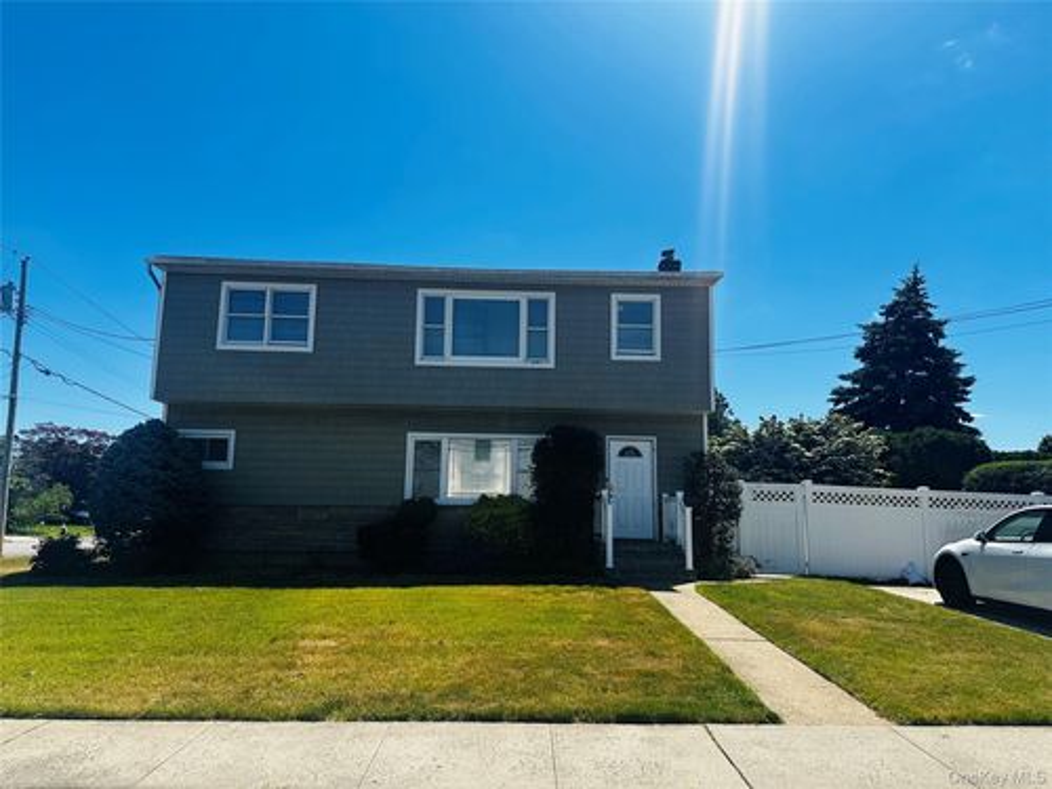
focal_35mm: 24
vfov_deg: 56.8
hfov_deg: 71.6
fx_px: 729
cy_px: 394
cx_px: 526
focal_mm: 6.86
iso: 80
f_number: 1.78
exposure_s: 1/4184
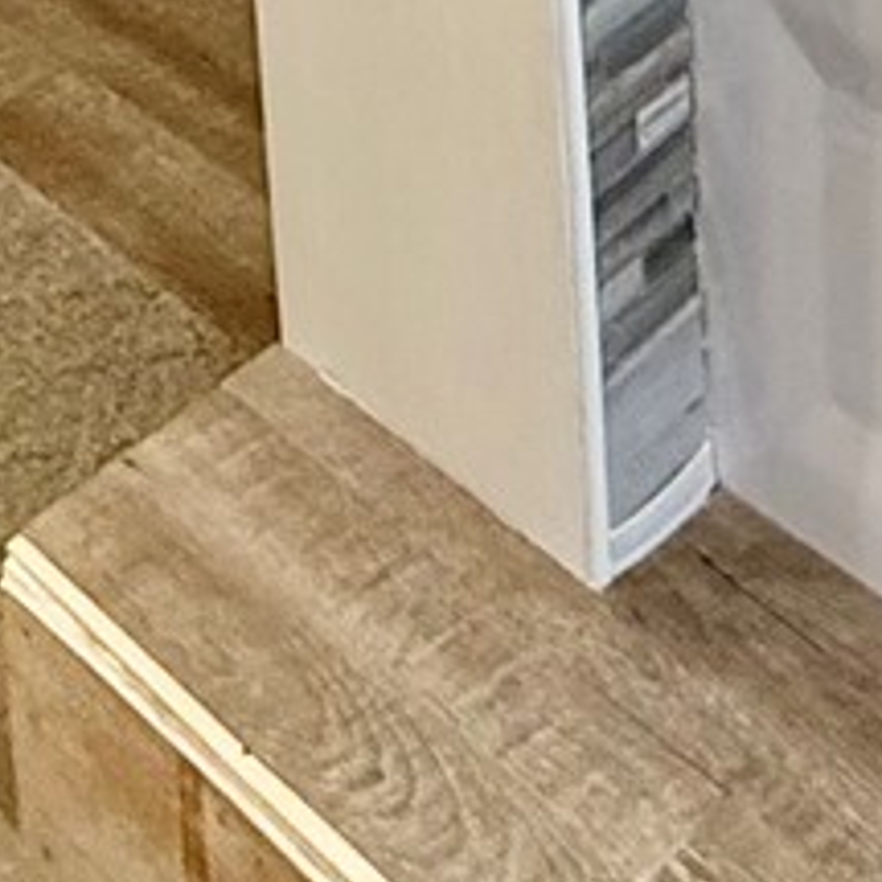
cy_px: -1419
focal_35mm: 92
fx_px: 2652
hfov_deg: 17.4
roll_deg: +1.7
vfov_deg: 12.8
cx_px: 1231
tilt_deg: -6.4
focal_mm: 2.22
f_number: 2.2
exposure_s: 1/60
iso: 250
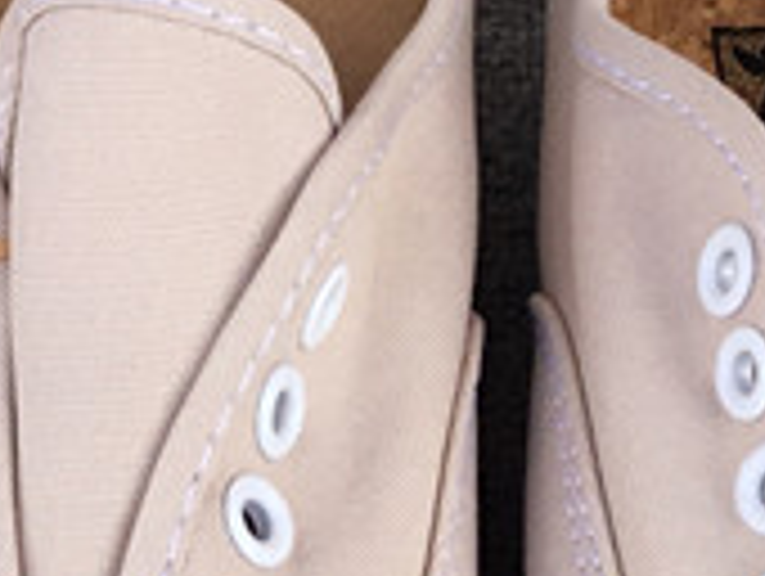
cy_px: 686
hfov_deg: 12.0
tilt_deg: -55.0
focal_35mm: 164
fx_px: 3629
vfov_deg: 9.0
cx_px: 428
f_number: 2.4
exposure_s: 1/254
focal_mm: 3.3
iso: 25
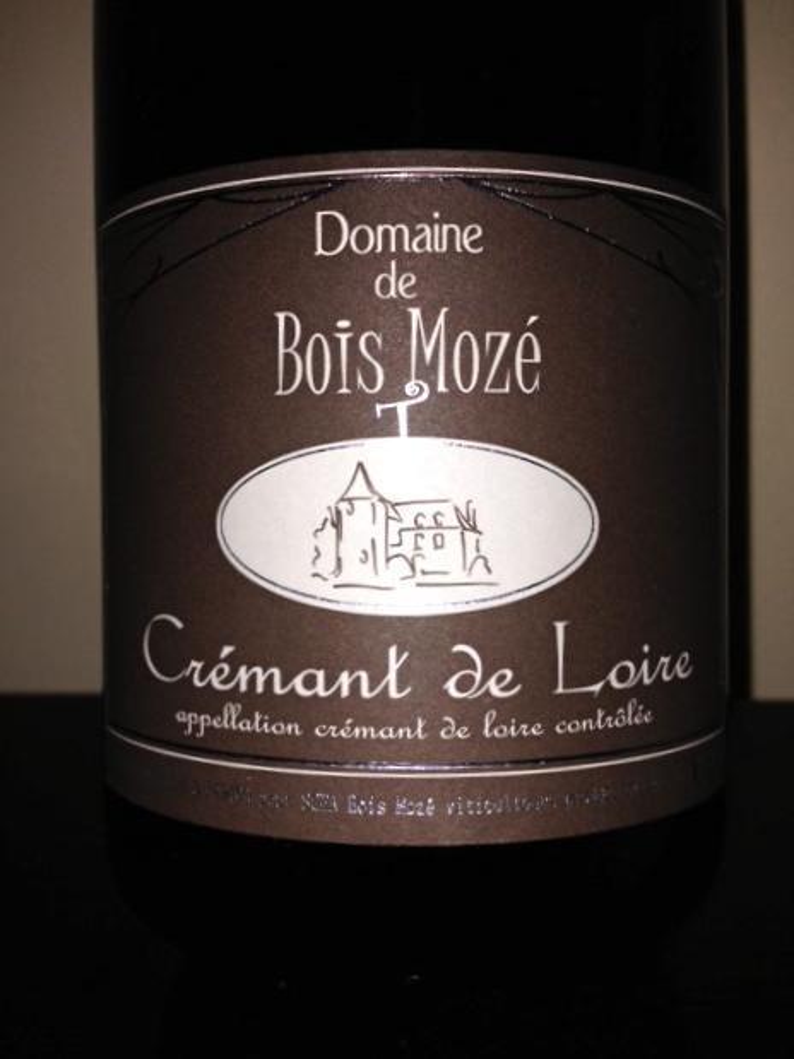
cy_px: 530
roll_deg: +2.0
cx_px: 397
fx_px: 1071
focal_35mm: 35
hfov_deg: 40.7
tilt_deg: -20.7
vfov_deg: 52.6
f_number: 2.4
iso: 50
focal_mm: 4.28
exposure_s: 1/334
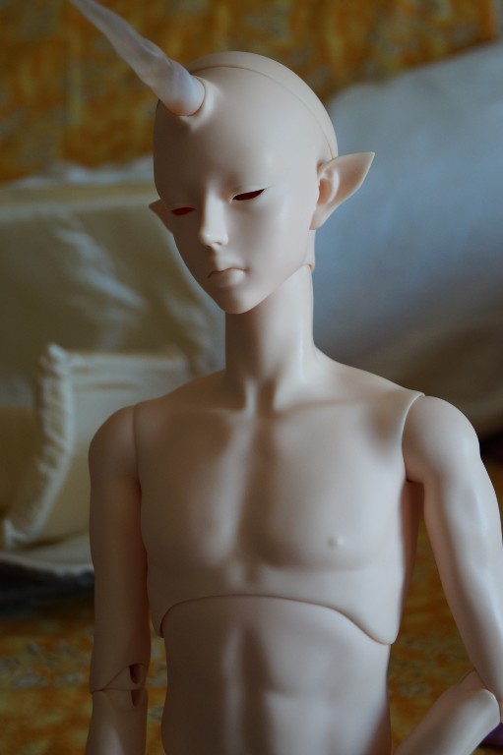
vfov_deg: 37.9
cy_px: 378
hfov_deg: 25.7
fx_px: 1102
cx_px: 252
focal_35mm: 52
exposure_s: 1/160
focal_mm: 35
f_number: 5
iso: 640
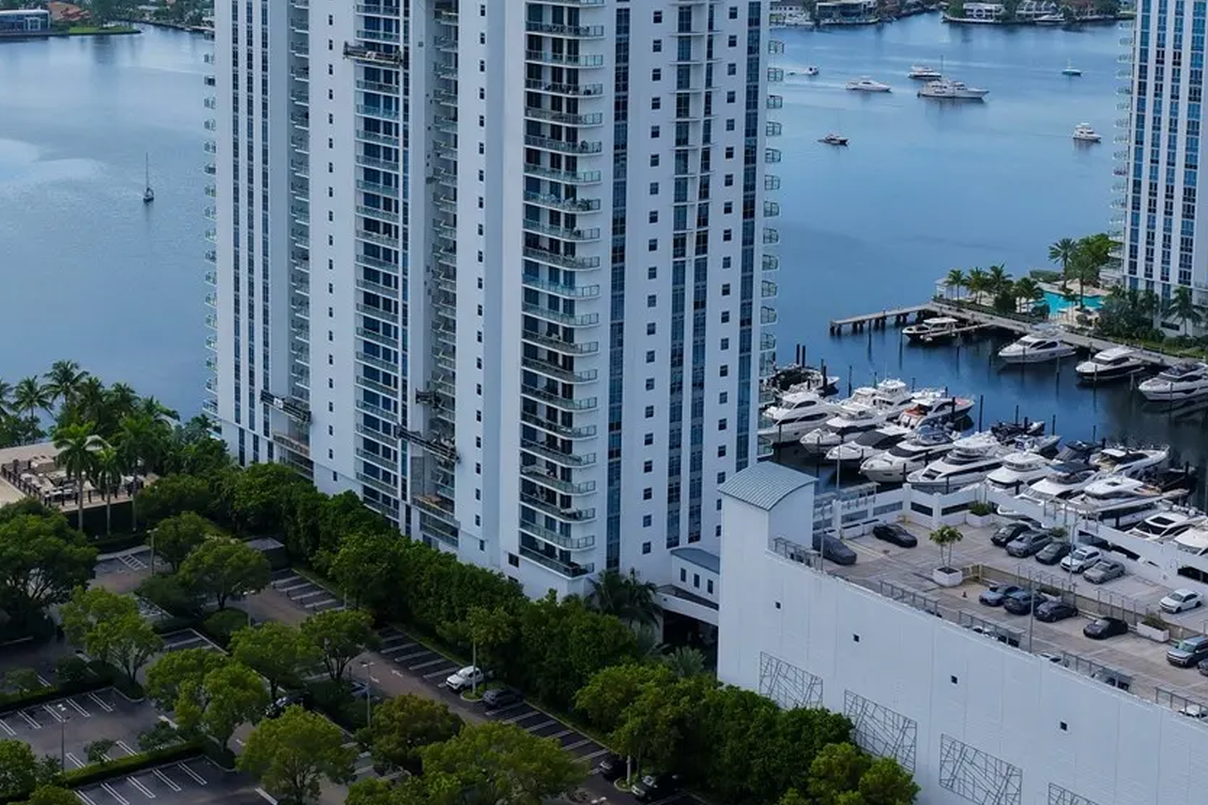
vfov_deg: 23.3
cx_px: 348
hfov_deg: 34.5
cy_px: 124
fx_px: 1913
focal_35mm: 57
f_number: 2.8
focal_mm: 14.45
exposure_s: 1/3200
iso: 320
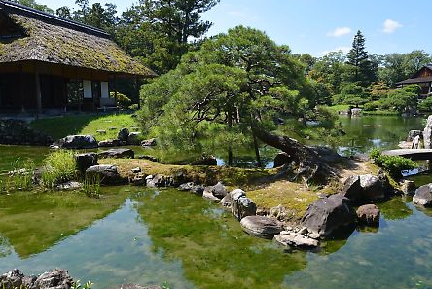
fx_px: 324
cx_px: 219
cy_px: 151
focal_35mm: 27
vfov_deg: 48.0
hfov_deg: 67.3
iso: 100
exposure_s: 1/250
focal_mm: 24
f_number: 6.3
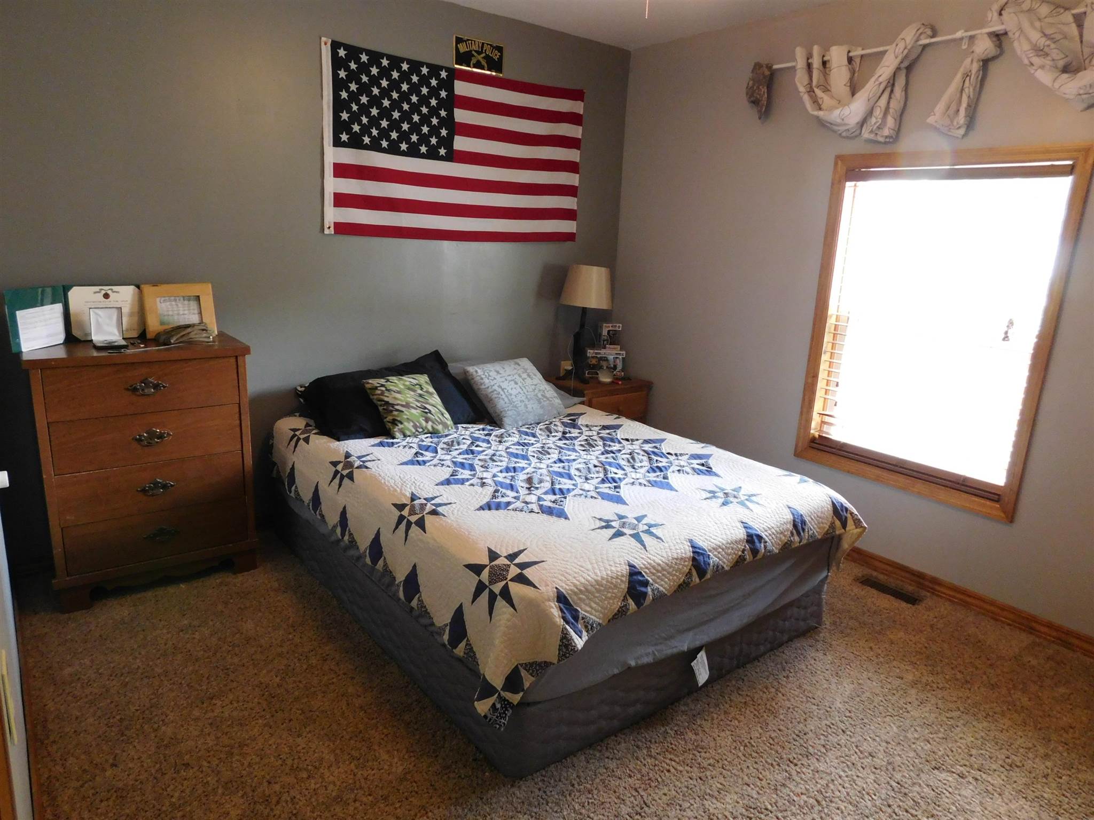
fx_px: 727
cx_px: 547
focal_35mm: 23
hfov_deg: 73.9
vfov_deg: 58.9
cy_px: 410
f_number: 3
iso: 400
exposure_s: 1/15
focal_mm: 4
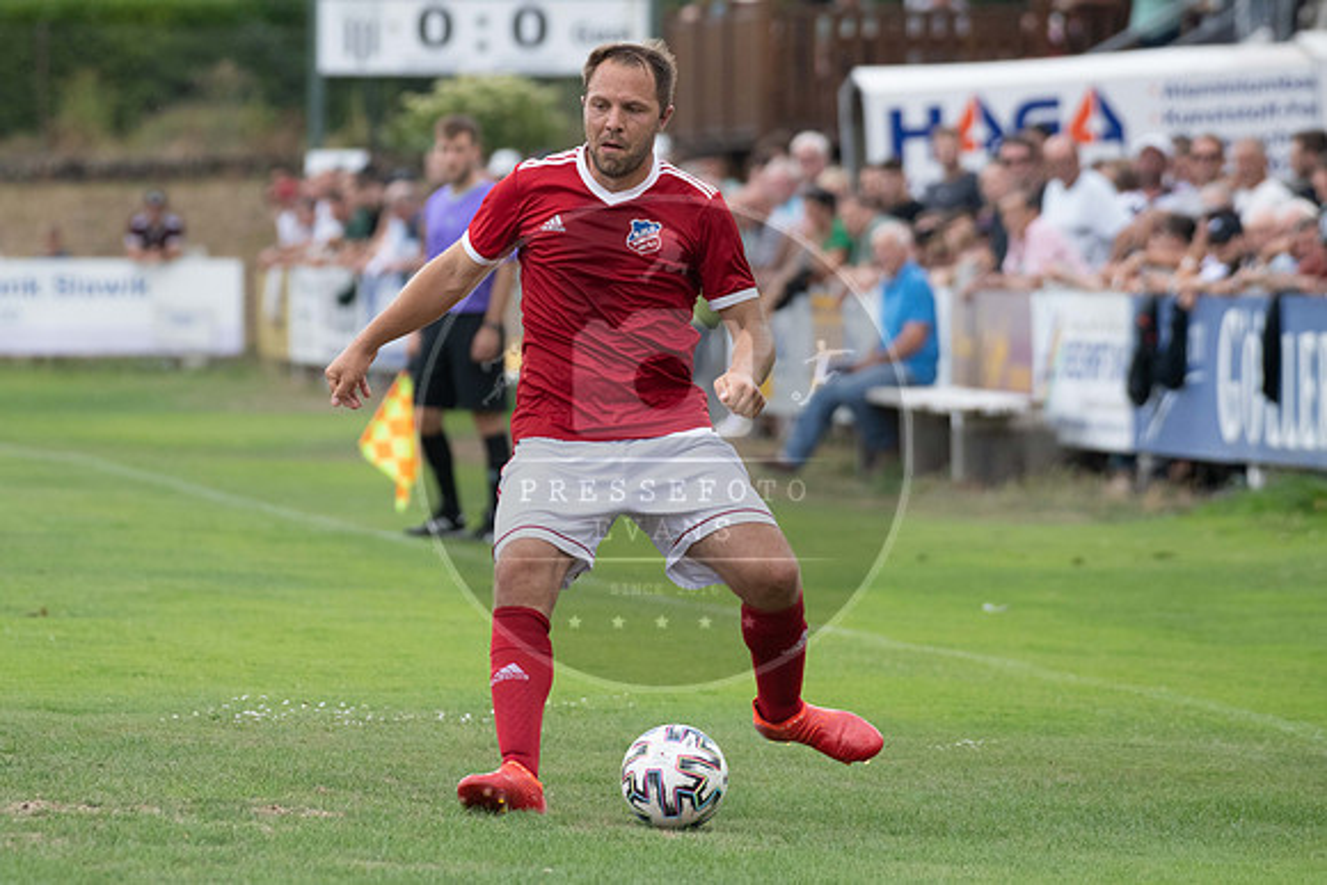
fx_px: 12564
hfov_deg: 6.0
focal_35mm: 341
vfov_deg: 4.0
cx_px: 509
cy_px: 380
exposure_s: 1/1600
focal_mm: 270
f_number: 5.6
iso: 1250
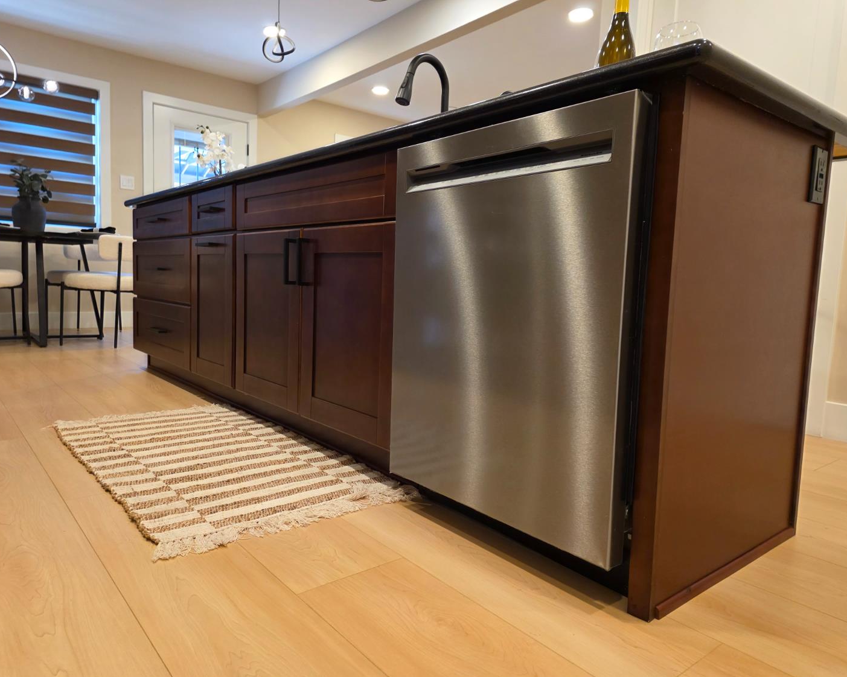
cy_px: 339
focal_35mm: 24
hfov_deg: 70.3
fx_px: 602
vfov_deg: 58.8
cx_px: 415
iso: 400
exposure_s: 1/120
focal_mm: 6.25
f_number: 1.7
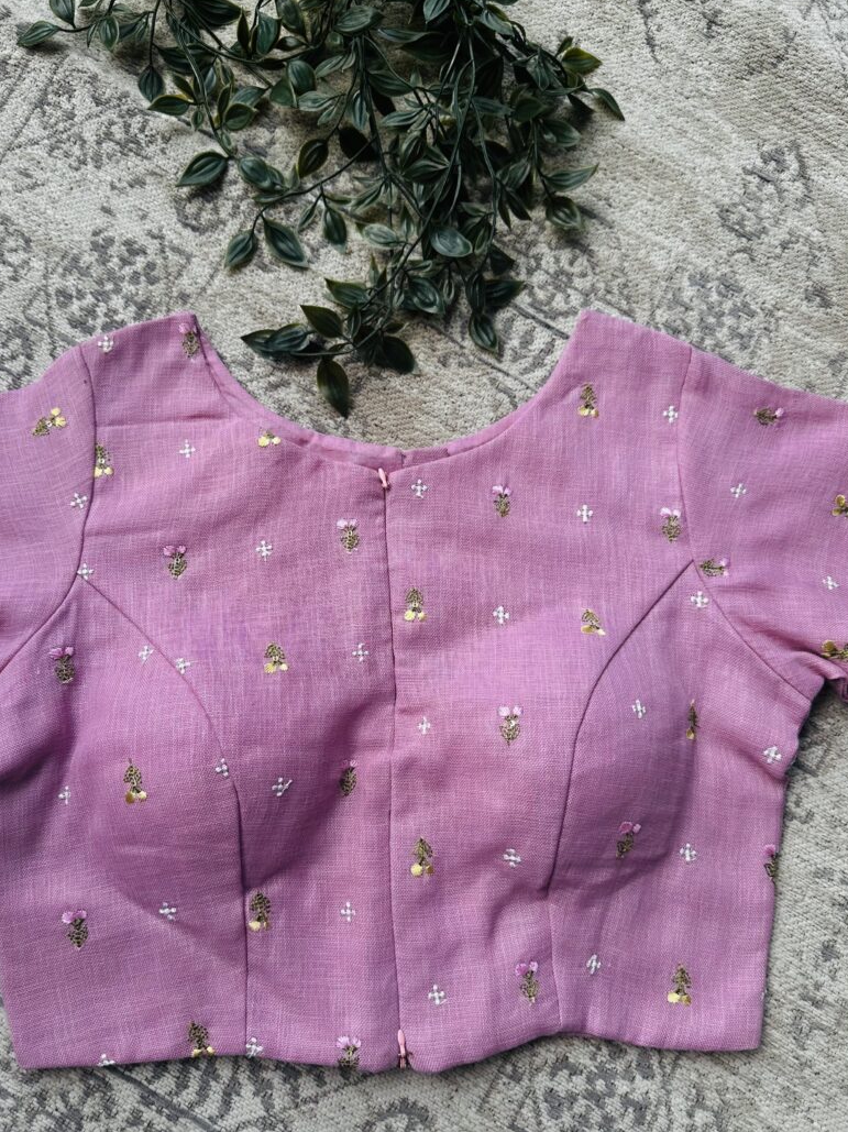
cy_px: 596
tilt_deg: -78.7
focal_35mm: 28
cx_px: 372
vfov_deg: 63.4
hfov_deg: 49.6
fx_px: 915
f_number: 1.78
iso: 80
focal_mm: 6.86
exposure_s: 1/980
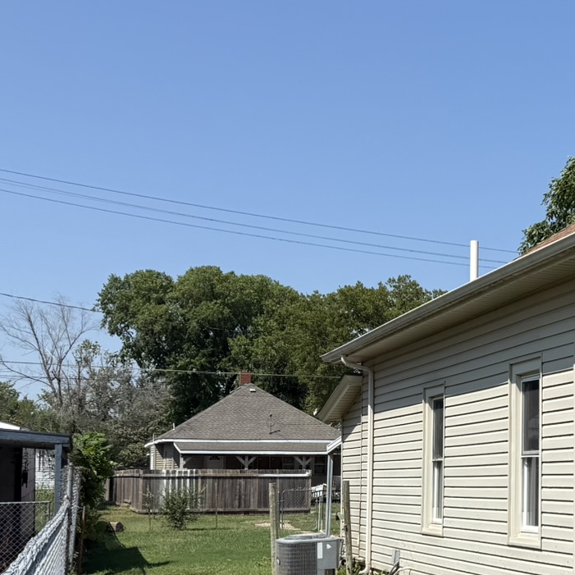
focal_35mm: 62
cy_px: 418
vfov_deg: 27.4
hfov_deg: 24.0
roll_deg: -0.1
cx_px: 769
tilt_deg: +4.2
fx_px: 1165
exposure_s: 1/4673
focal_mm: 6.76
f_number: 1.78
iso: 80
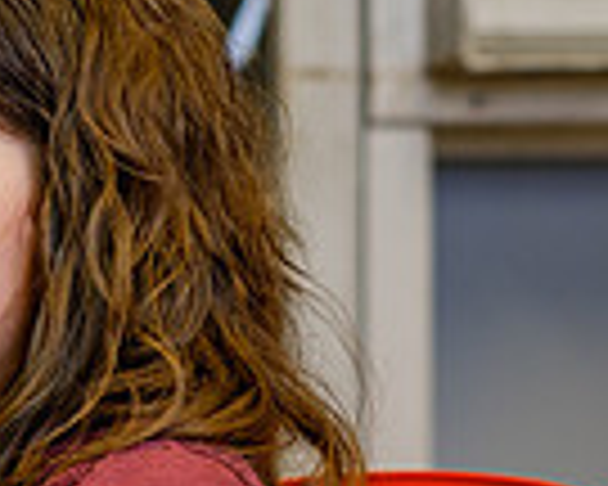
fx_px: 6136
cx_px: -27
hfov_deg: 5.7
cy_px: 439
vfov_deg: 4.5
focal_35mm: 341
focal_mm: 56
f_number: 2
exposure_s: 1/125
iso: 400
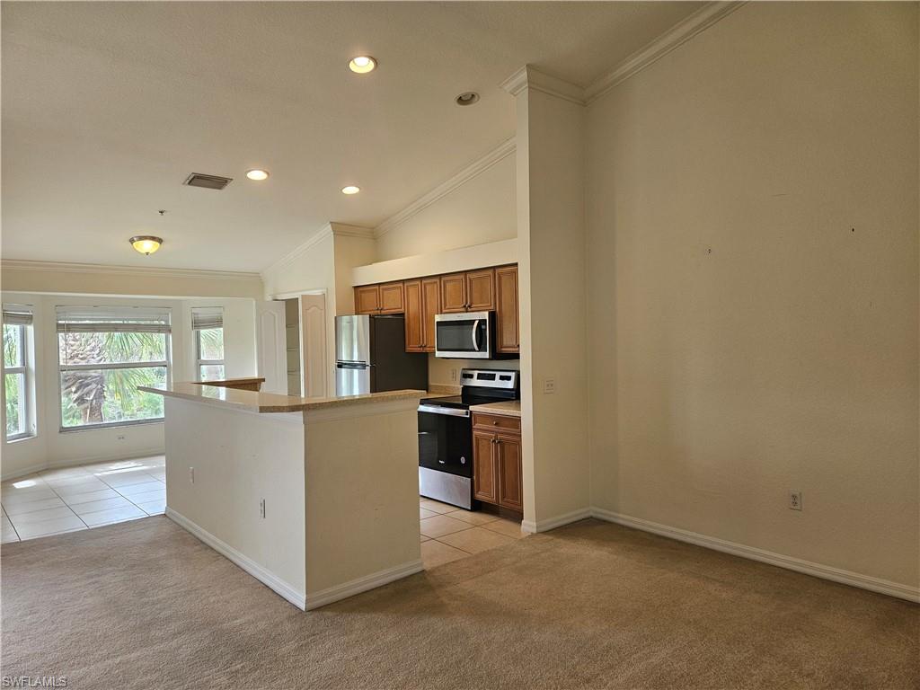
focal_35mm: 23
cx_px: 460
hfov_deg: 73.9
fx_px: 611
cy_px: 345
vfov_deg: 58.9
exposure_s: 1/120
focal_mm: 5.4
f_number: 1.8
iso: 100
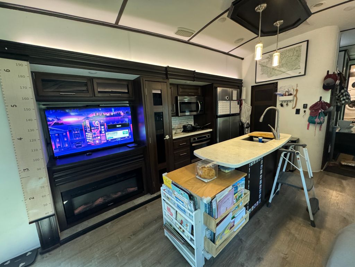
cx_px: 178
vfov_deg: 85.7
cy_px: 134
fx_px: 144
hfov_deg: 102.1
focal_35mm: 14
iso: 1000
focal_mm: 2.22
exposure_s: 1/60
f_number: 2.2
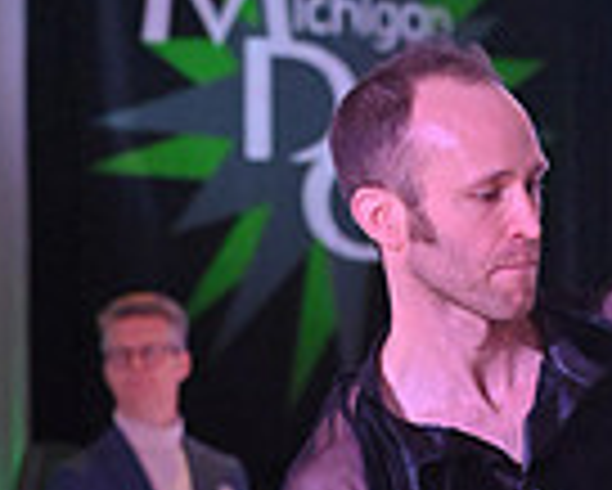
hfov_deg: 4.8
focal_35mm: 399
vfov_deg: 3.8
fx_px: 7232
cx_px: 664
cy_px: 1002
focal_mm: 100
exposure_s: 1/400
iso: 5000
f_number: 7.1
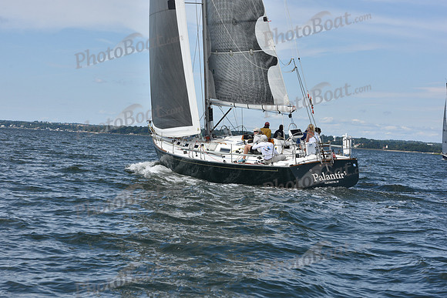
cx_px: 224
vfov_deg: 16.1
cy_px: 149
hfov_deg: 23.9
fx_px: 1056
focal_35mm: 85
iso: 320
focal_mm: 85
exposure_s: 1/1000
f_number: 10
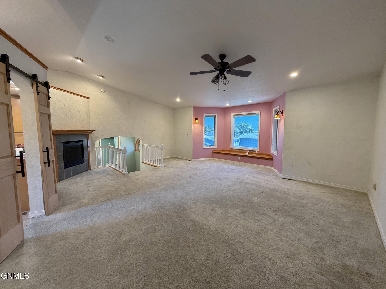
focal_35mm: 14
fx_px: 156
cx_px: 193
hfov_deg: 102.1
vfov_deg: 85.7
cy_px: 144
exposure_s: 1/60
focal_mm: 2.22
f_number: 2.2
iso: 250
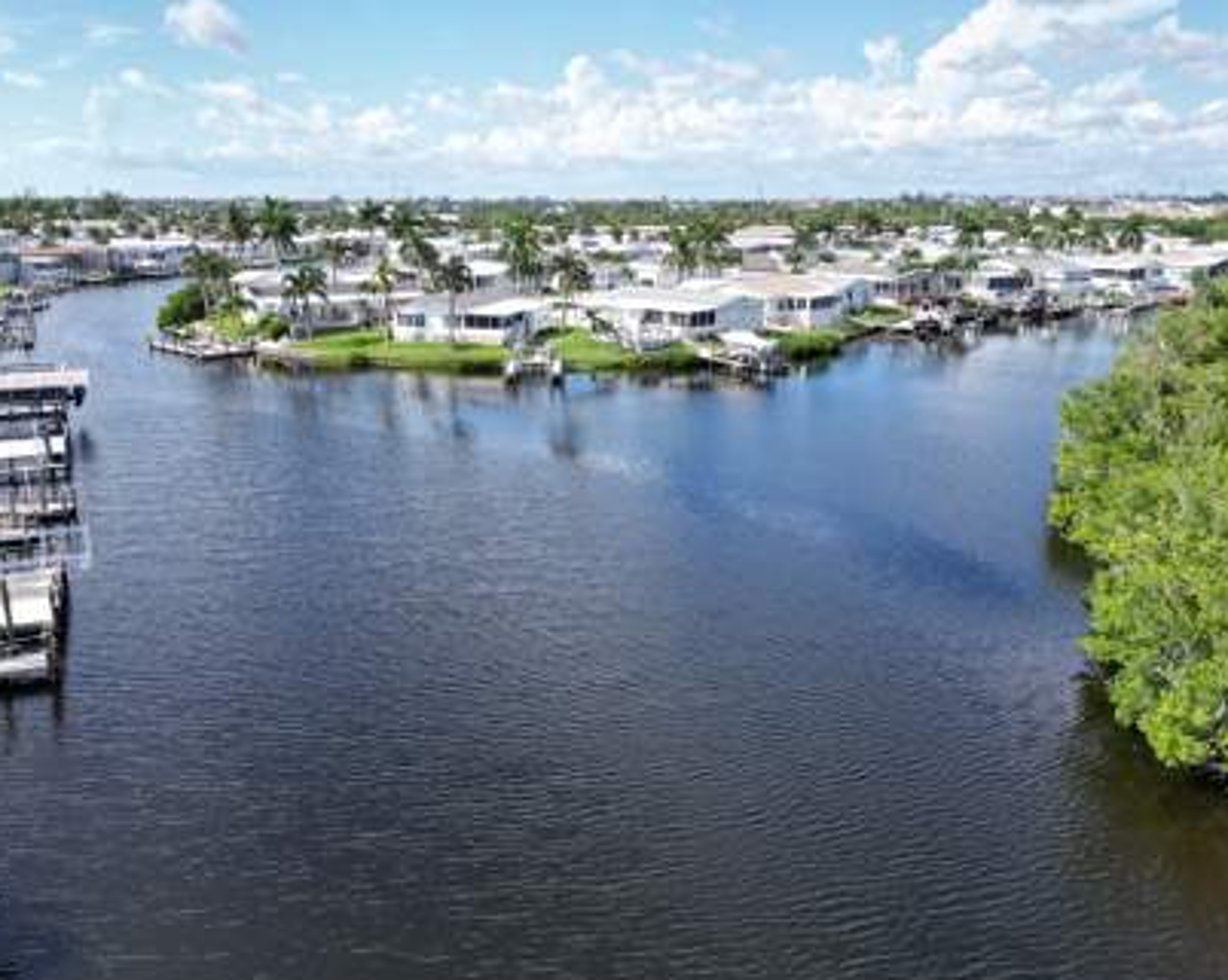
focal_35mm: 28
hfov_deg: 62.2
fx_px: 1017
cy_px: 501
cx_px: 571
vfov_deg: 51.5
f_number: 1.7
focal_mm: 6.72
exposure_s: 1/2000
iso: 110
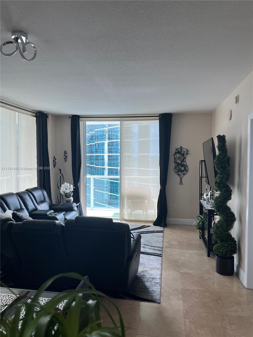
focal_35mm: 26
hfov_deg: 53.1
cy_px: 168
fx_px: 253
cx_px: 126
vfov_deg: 67.3
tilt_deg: -3.3
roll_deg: -0.7
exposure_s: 1/120
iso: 40
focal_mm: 5.7
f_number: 1.5
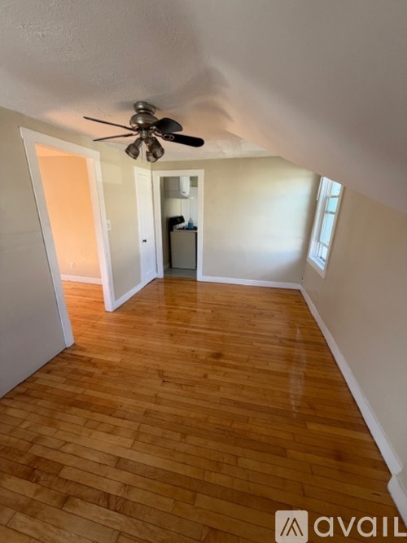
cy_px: 272
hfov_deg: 85.7
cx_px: 204
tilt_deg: -15.7
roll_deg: -0.8
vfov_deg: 102.1
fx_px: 220
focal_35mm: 14
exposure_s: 1/121
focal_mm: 2.22
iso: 160
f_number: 2.2
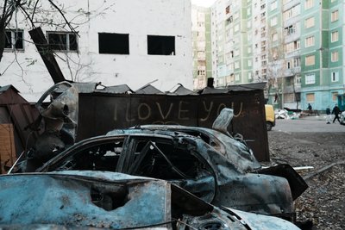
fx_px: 307
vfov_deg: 41.1
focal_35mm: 32
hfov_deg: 58.7
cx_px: 172
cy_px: 115
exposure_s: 1/640
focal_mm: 32
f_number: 2.8
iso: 4000
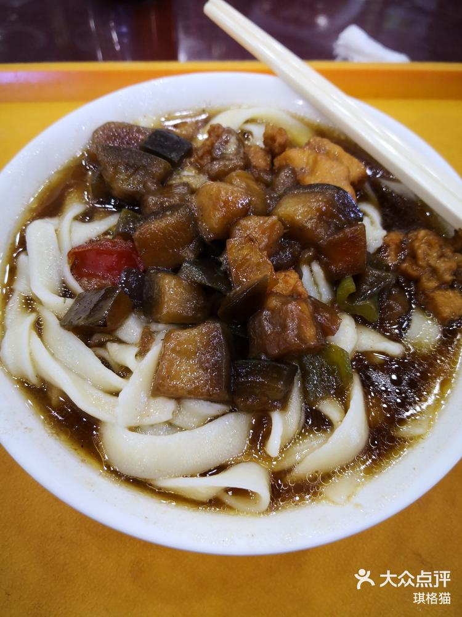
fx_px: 481
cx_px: 231
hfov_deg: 51.3
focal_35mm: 27
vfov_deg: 65.3
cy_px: 308
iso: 125
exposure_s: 1/50
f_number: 1.6
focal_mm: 3.95
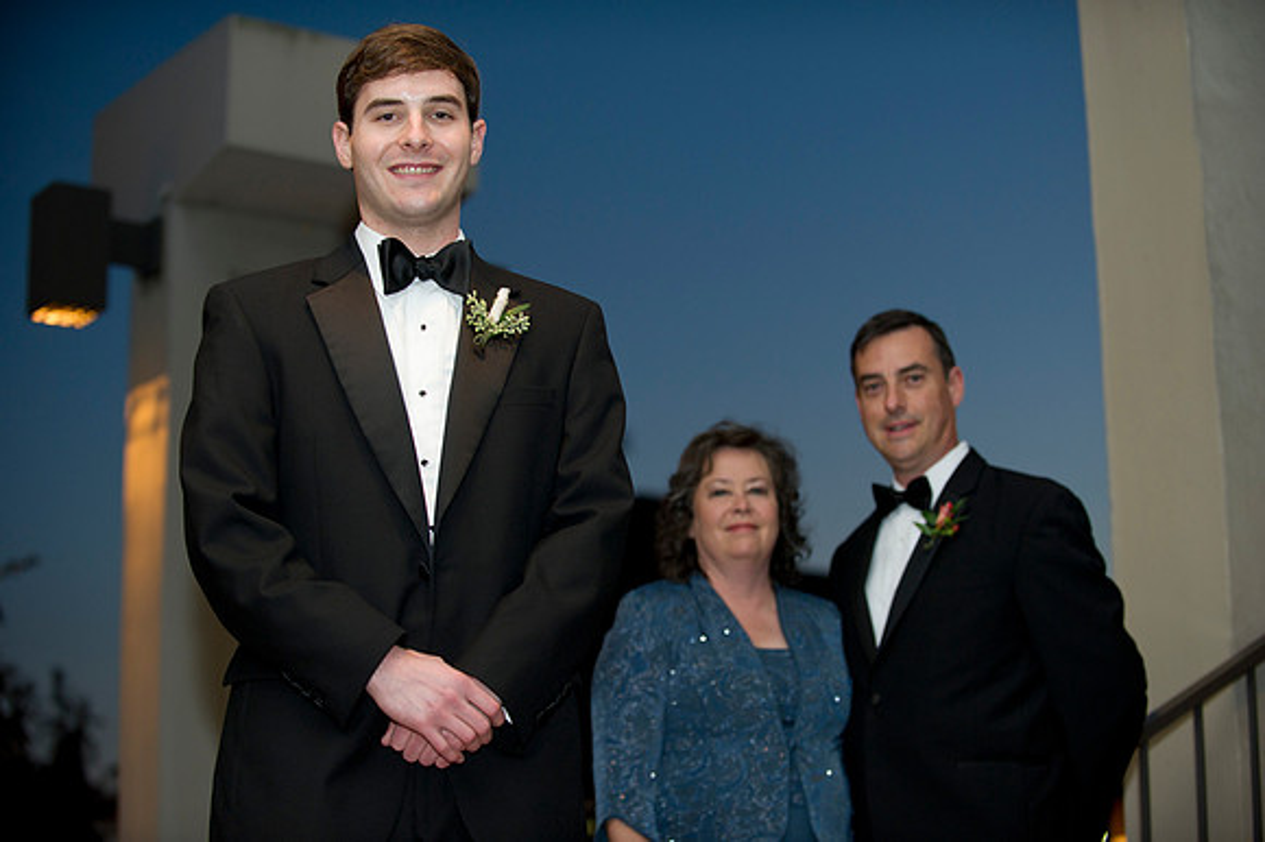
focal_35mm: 70
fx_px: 2458
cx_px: 632
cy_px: 421
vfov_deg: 19.4
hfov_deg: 28.9
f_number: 2.8
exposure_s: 1/60
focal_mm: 70
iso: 640
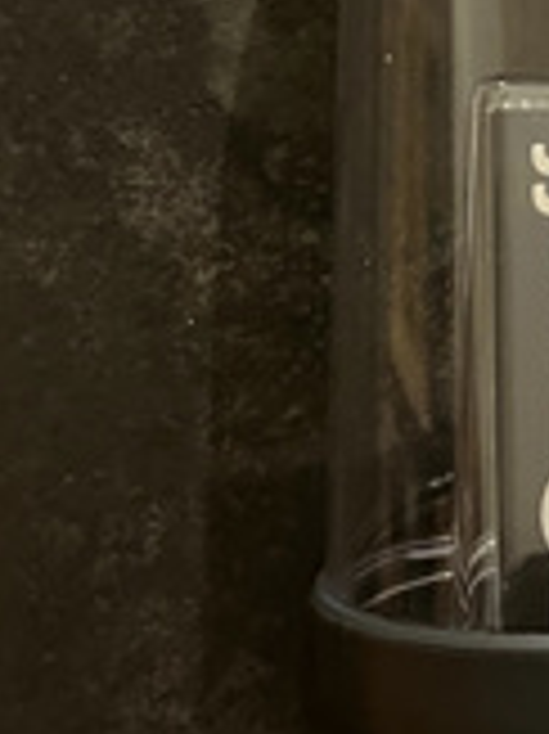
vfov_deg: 23.7
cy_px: 63
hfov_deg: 17.7
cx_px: 614
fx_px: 1694
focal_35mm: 80
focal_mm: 5.1
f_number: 1.6
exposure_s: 1/25
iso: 800
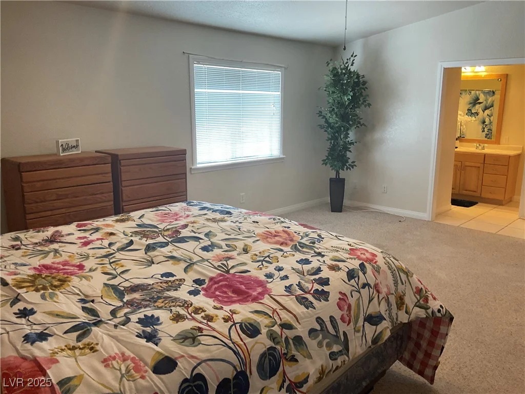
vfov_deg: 48.2
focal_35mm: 29
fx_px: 440
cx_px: 262
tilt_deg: -11.2
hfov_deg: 61.7
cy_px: 197
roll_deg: -1.8
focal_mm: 3
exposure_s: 1/60
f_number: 1.8
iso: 64
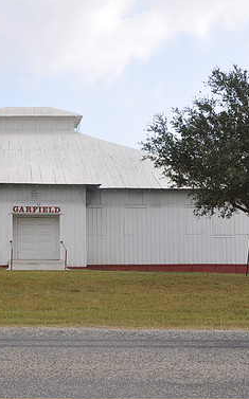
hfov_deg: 21.8
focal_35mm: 59
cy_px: 201
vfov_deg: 34.7
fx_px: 639
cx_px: 59
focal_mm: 25
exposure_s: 1/100
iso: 200
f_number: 10
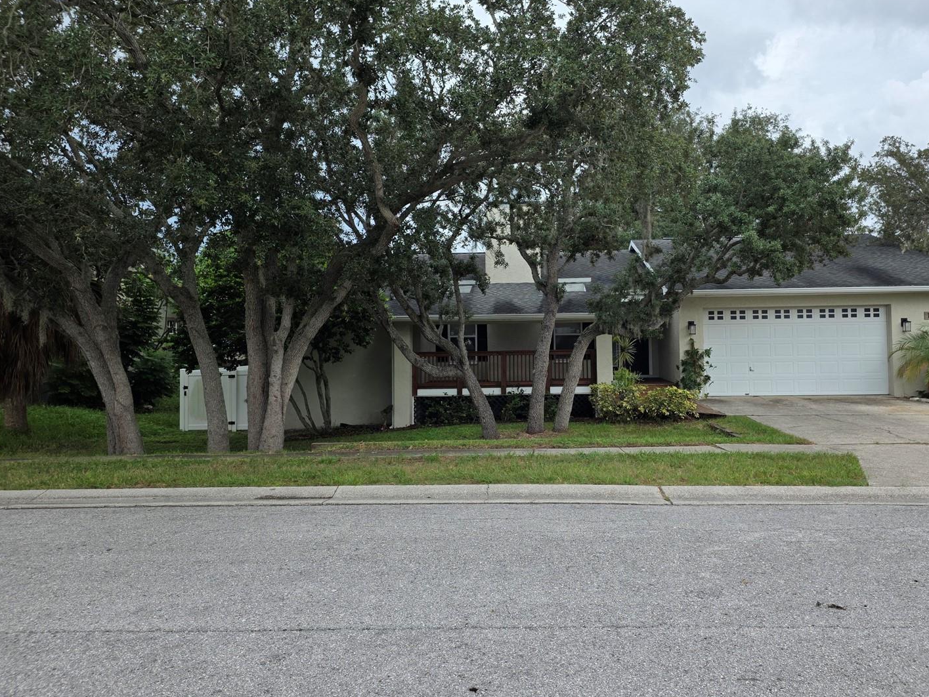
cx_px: 521
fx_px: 698
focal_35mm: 26
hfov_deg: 67.0
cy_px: 314
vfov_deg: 53.0
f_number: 1.7
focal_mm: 6.25
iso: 80
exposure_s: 1/2339
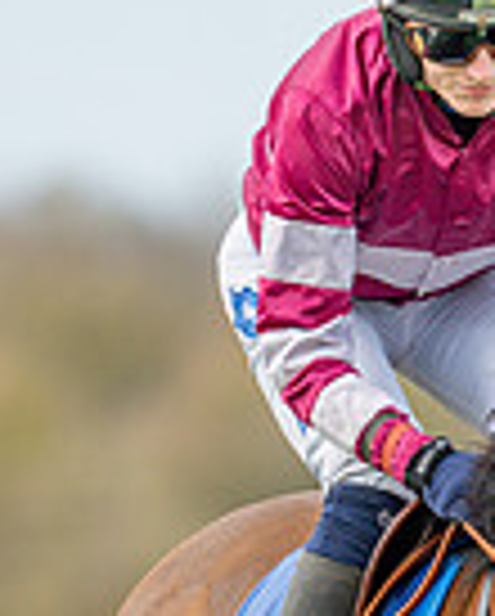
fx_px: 35356
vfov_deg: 1.0
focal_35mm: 1935
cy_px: 683
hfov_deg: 0.8
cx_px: 1100
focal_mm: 400
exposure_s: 1/800
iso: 200
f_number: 4.5
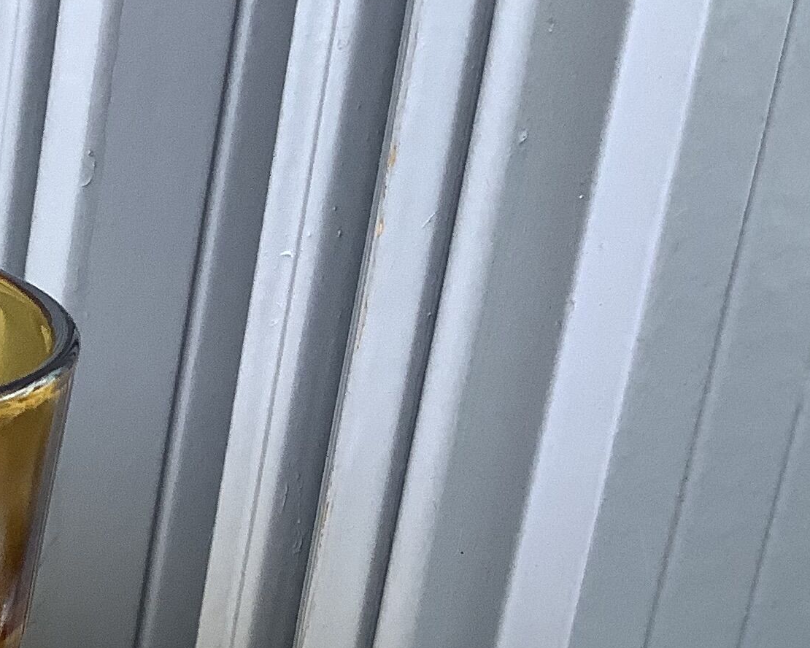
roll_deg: -5.2
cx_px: -266
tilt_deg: -25.5
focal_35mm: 89
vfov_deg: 16.6
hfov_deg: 19.7
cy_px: 745
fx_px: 2134
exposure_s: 1/120
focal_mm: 3.3
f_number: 2.4
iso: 80
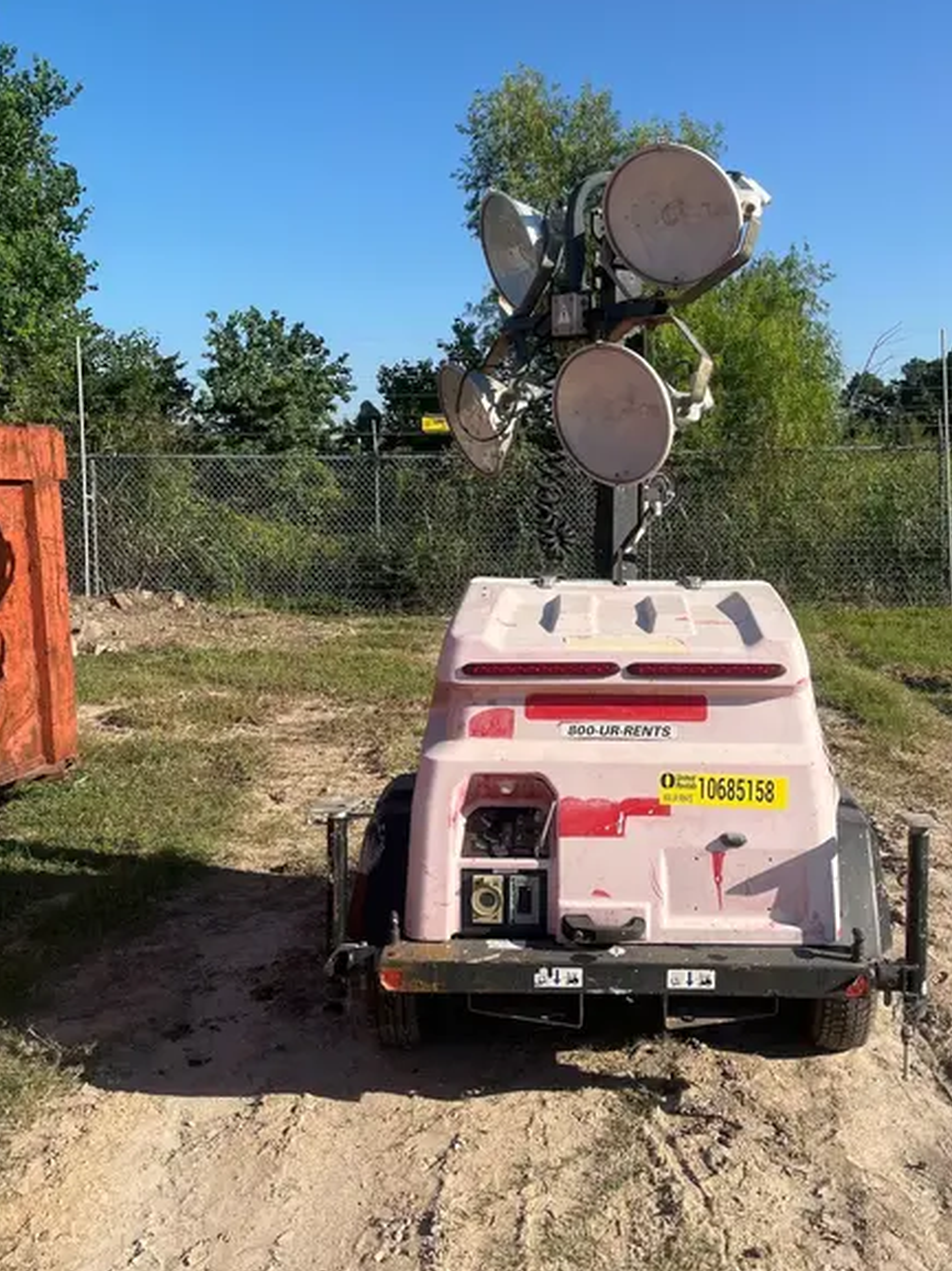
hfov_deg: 42.7
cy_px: 529
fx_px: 1211
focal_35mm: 33
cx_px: 576
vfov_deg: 55.1
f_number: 1.6
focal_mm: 5.1
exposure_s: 1/3215
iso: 50
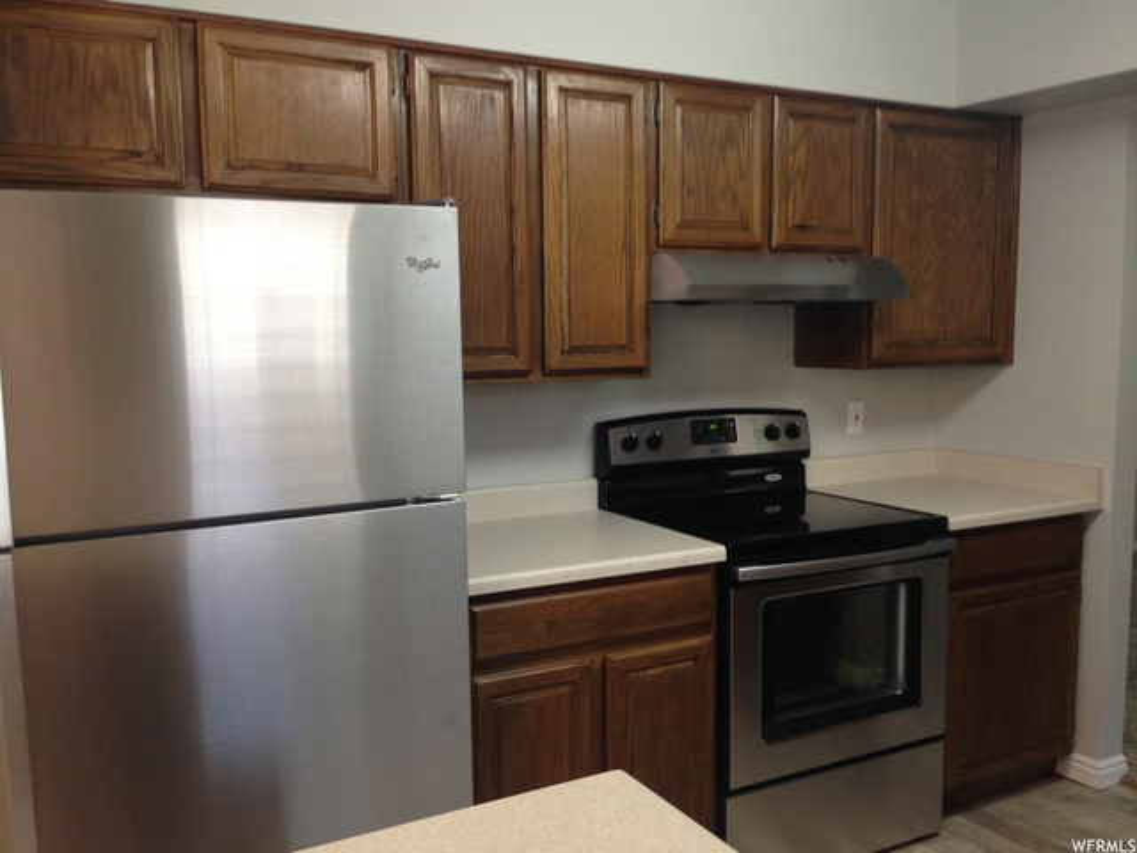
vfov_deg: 42.9
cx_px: 568
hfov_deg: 55.4
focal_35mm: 33
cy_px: 426
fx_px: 1084
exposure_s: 1/20
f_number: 2.4
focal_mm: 4.12
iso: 80
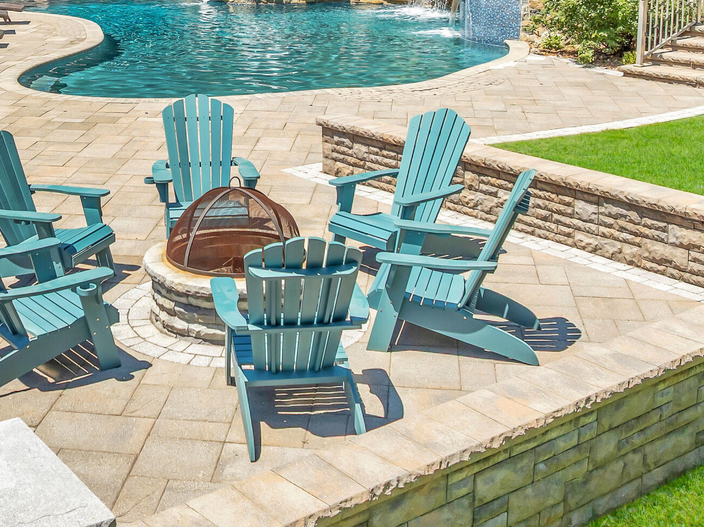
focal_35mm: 55
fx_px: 1118
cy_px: 62
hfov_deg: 34.4
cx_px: 197
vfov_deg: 25.8
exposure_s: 1/1600
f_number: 2.8
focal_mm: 12.29
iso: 110
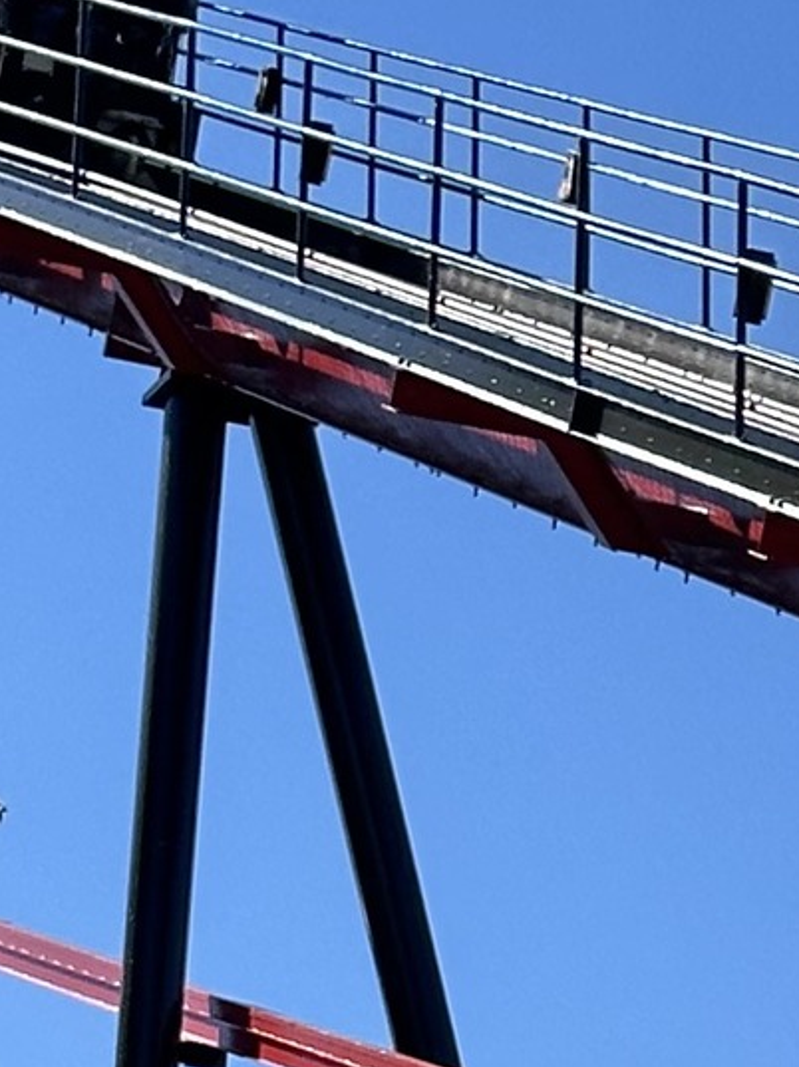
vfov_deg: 8.5
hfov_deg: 6.4
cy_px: 1484
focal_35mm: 229
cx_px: 1018
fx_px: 7056
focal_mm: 6.86
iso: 64
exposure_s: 1/3876
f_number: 1.78
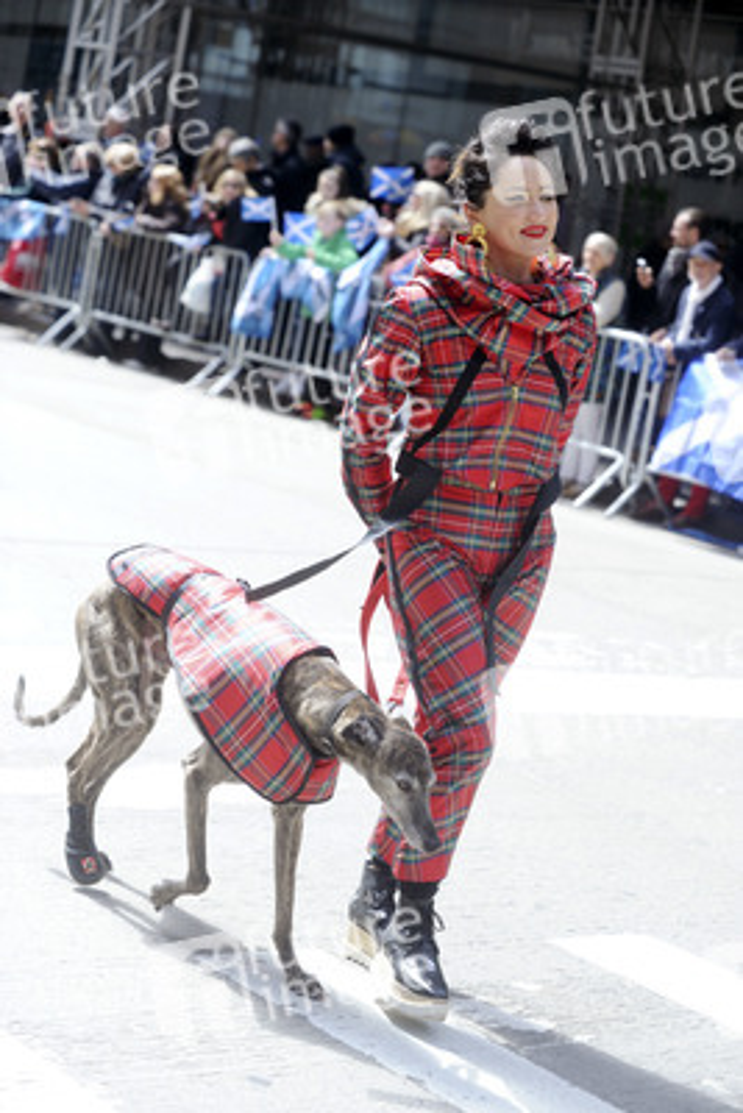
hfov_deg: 17.1
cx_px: 372
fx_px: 2474
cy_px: 556
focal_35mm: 80
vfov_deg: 25.4
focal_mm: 80
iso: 640
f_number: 8
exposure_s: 1/1000
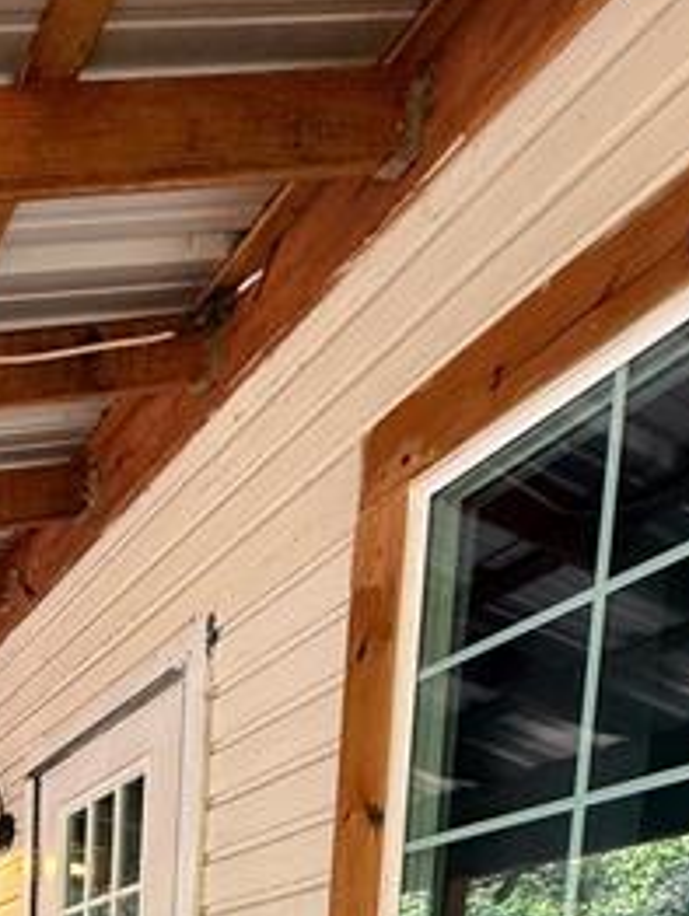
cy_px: 1238
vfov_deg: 32.2
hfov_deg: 29.7
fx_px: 1086
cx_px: -154
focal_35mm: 41
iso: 125
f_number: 2.2
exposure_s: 1/99
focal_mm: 2.22
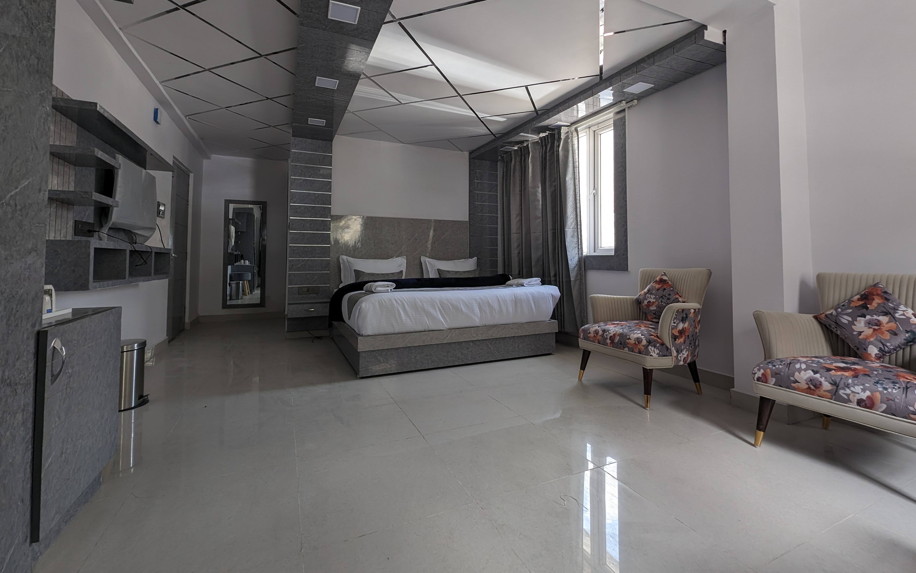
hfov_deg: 105.3
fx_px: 349
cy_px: 245
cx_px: 456
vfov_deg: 78.2
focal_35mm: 14
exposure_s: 1/65.4
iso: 50
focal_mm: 1.95
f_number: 2.2
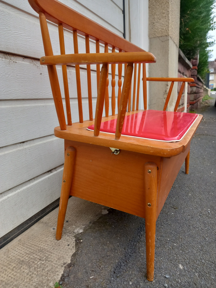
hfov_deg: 54.9
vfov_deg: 69.4
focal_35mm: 25
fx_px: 208
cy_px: 144
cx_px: 108
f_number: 2
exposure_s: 1/50
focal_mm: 4.6
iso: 100
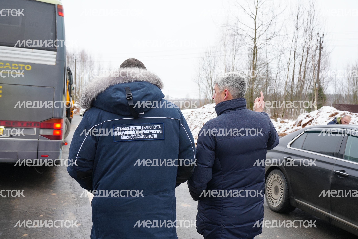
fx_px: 398
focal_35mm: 40
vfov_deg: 33.4
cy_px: 120
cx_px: 179
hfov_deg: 48.5
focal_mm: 40
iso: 800
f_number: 5.6
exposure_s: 1/320
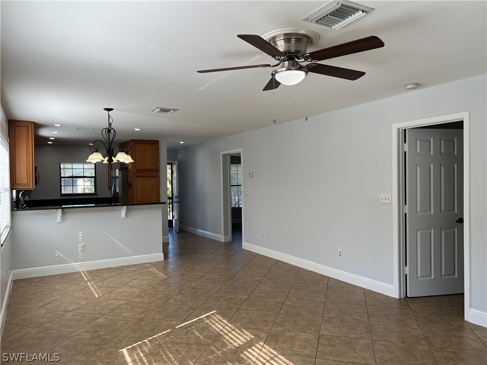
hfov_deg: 67.3
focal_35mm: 26
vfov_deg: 53.1
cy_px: 182
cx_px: 244
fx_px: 366
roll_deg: +0.5
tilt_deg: -1.0
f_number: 1.5
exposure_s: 1/466
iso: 50
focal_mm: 5.7
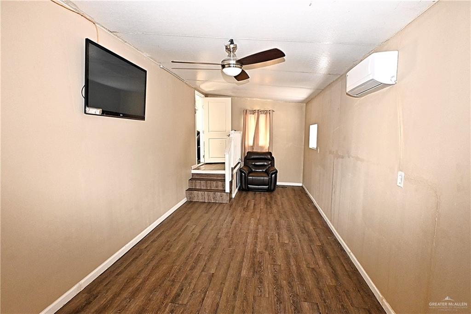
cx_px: 236
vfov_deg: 67.4
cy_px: 157
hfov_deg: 90.0
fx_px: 236
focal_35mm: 18
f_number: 4
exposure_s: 1/20
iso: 2500
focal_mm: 12
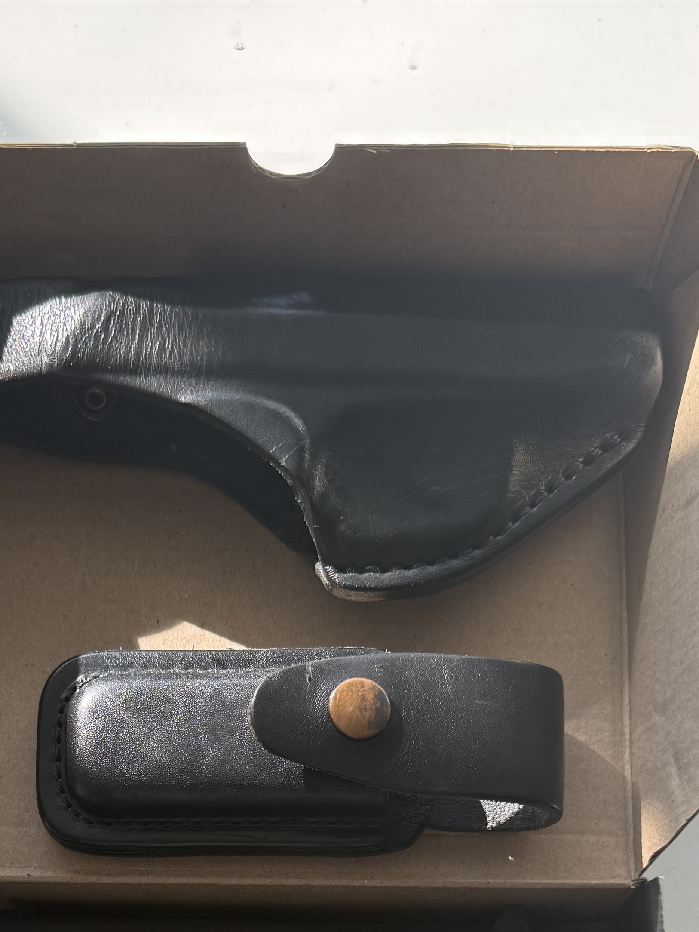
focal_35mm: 55
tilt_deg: -76.3
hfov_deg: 26.4
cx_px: 246
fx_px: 1481
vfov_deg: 31.6
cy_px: 986
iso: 100
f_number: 1.78
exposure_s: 1/403
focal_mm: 6.76
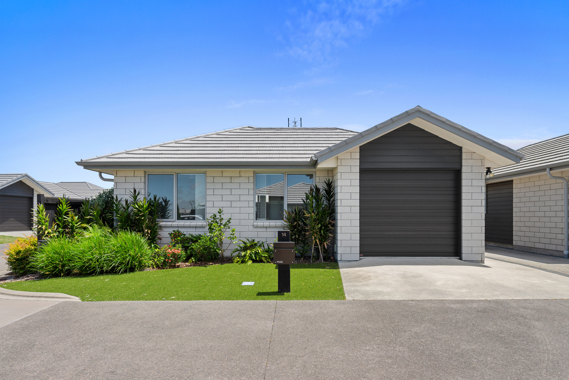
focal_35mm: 24
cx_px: 284
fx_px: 379
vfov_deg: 53.2
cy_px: 190
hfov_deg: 73.7
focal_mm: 24
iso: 500
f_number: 8
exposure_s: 1/1600
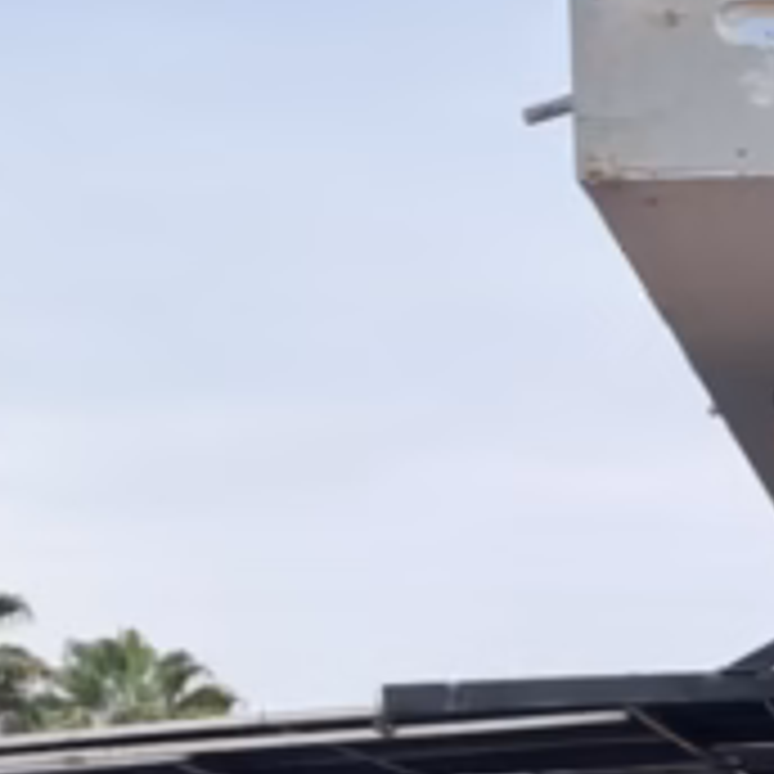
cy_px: 1080
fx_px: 3592
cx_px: 1233
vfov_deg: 11.9
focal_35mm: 142
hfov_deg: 11.7
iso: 50
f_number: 1.8
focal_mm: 4
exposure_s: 1/109
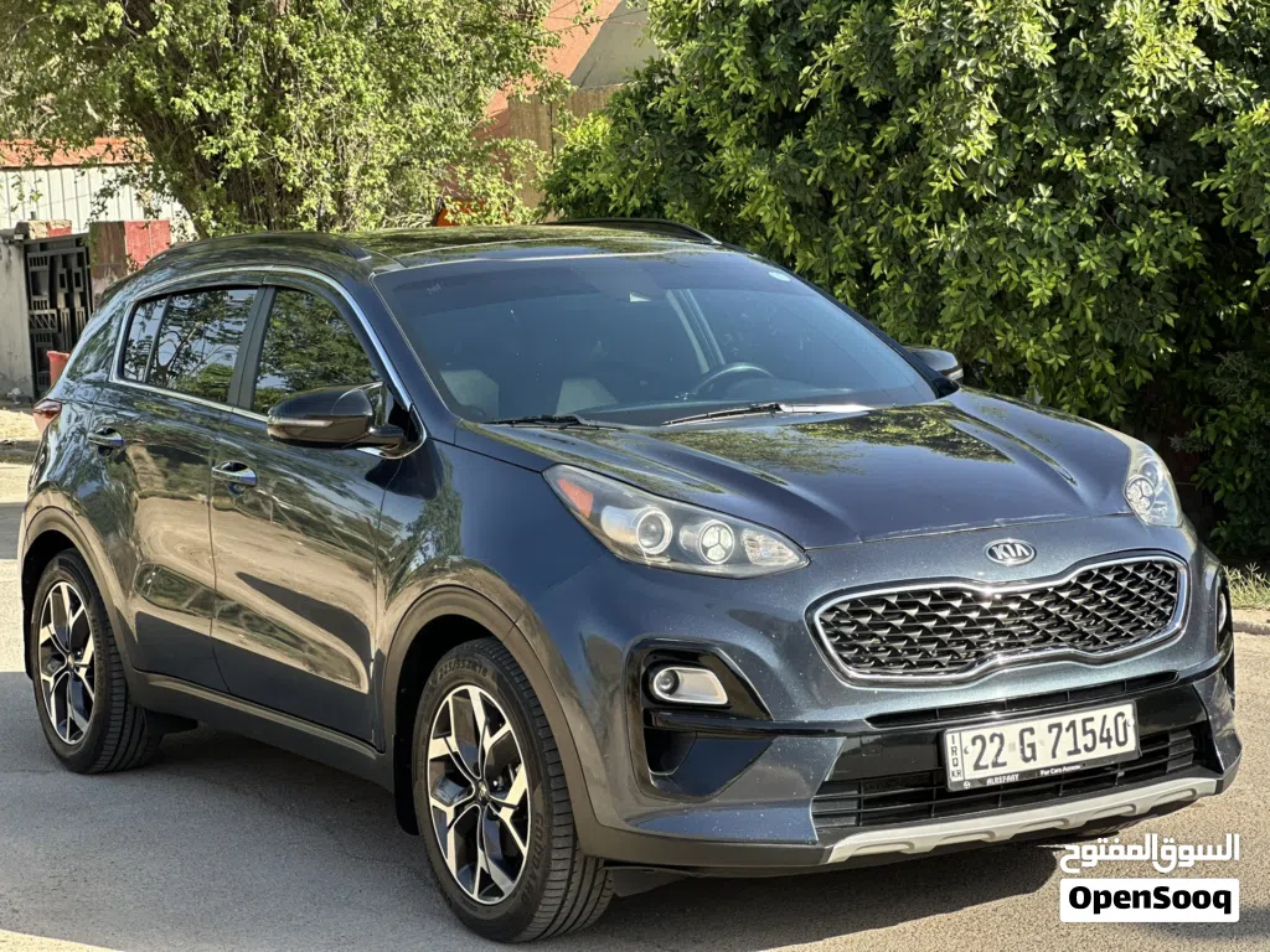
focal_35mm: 77
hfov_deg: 25.3
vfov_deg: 19.1
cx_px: 635
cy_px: 476
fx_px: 2825
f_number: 2.8
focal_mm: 9
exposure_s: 1/223
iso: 25
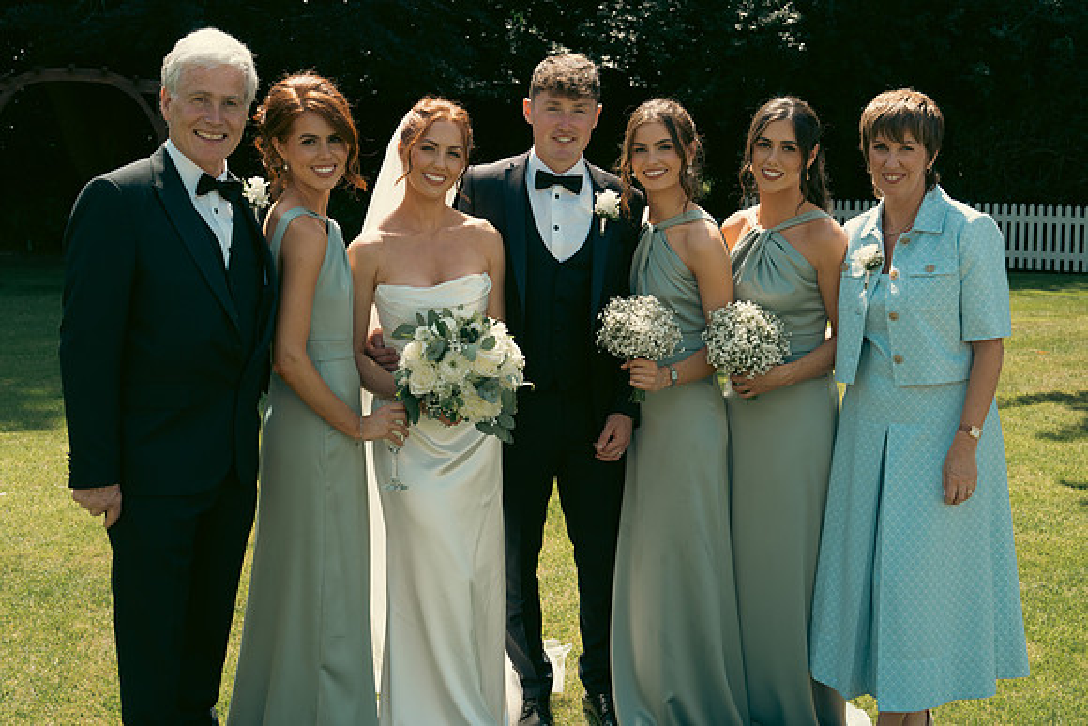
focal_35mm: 52
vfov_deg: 26.0
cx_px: 544
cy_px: 363
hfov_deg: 38.2
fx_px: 1572
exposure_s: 1/640
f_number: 7.1
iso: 500
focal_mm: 52
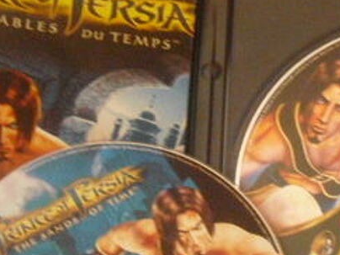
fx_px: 1071
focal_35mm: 109
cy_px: 188
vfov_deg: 13.5
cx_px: 217
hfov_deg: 18.0
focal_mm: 7.7
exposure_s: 1/20
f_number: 3.4
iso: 800
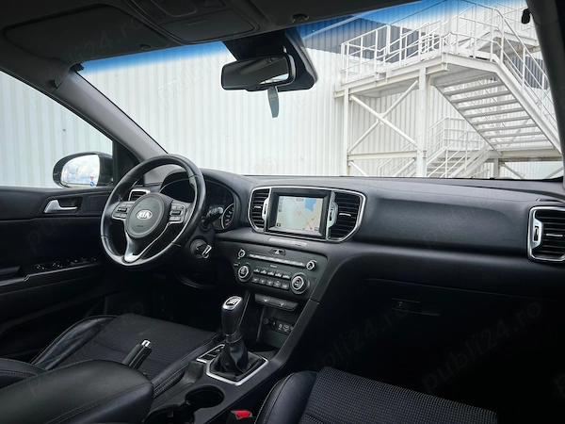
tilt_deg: -6.2
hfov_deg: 67.3
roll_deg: +1.1
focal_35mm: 26
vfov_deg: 53.1
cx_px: 282
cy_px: 212
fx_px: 424
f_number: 1.5
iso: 50
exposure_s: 1/791
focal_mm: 5.7
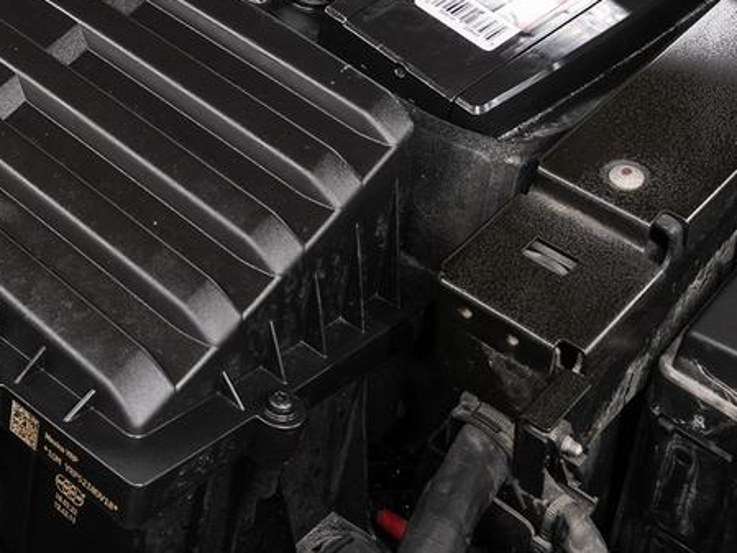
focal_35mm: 83
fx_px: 1768
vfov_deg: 17.1
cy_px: -85
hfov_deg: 23.0
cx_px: 85
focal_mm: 26.9
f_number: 7.1
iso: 100
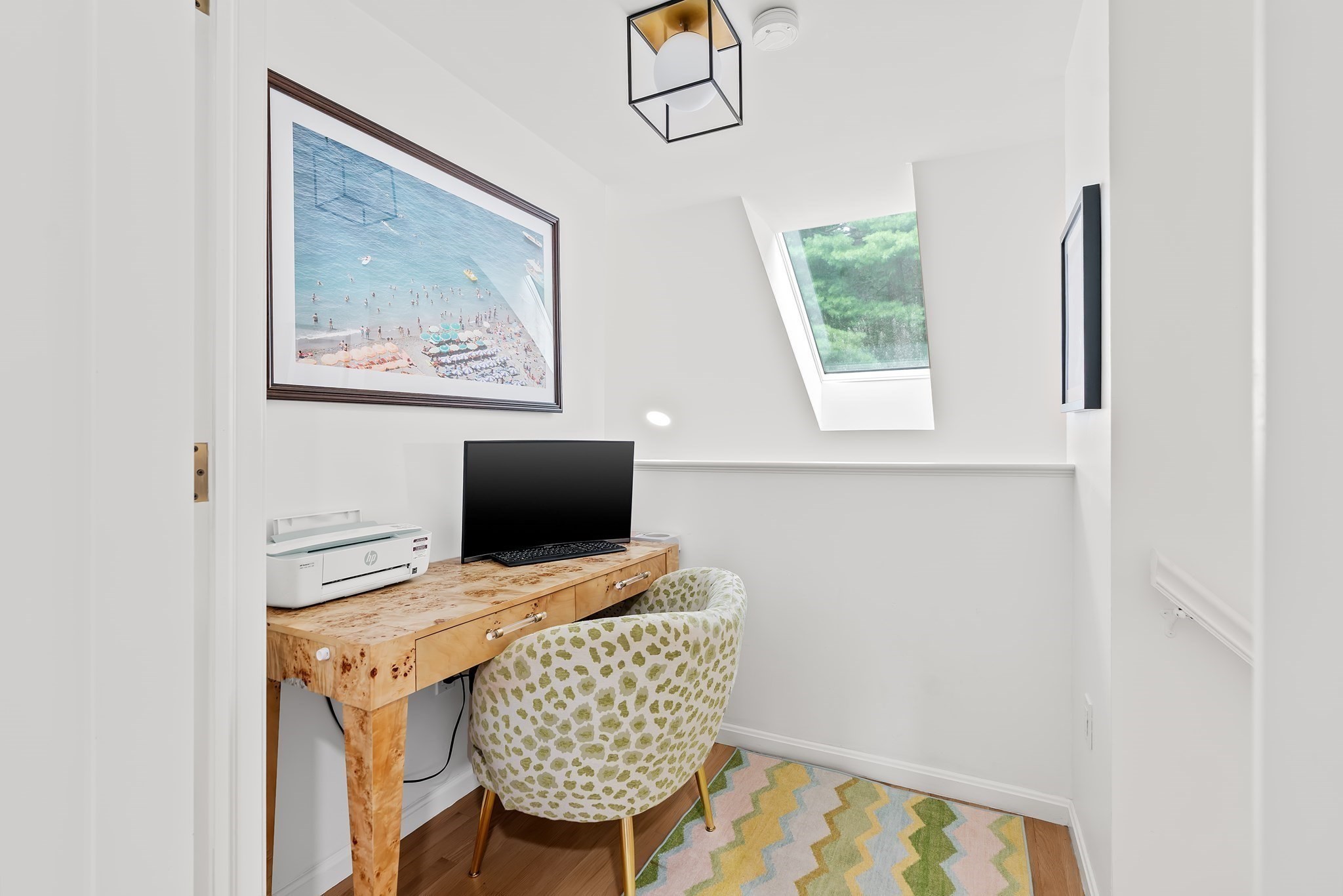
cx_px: 672
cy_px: 448
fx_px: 597
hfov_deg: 96.7
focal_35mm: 16
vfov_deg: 73.8
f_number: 5.6
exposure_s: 1/2.5
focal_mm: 16
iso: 125
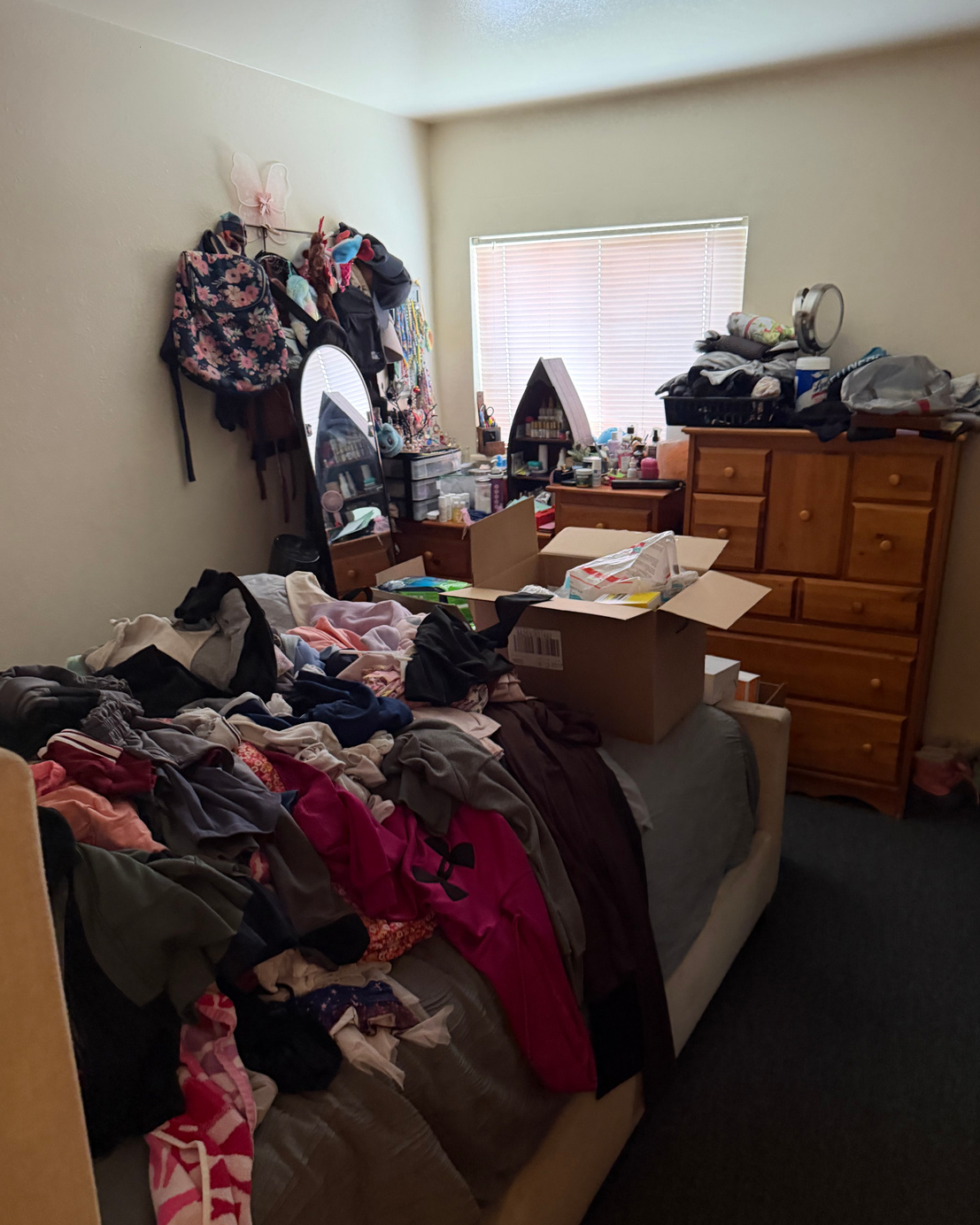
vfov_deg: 66.0
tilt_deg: -16.7
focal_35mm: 26
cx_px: 480
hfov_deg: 54.9
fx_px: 943
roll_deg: +1.5
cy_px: 651
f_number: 1.78
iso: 800
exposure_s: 1/40
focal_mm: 6.76
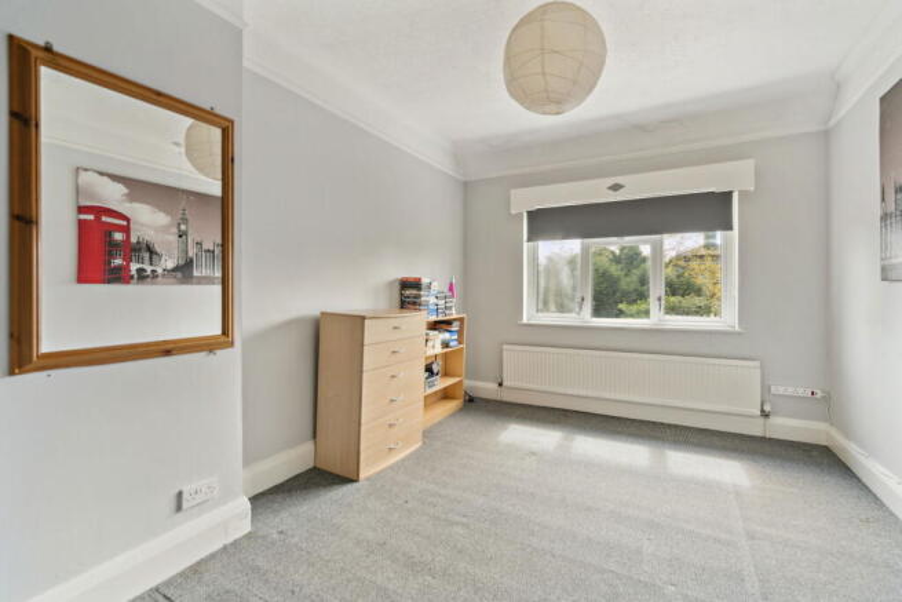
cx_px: 451
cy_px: 301
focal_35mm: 16
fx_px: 401
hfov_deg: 96.7
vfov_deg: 73.8
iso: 640
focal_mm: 16
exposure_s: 1/60
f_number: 5.6
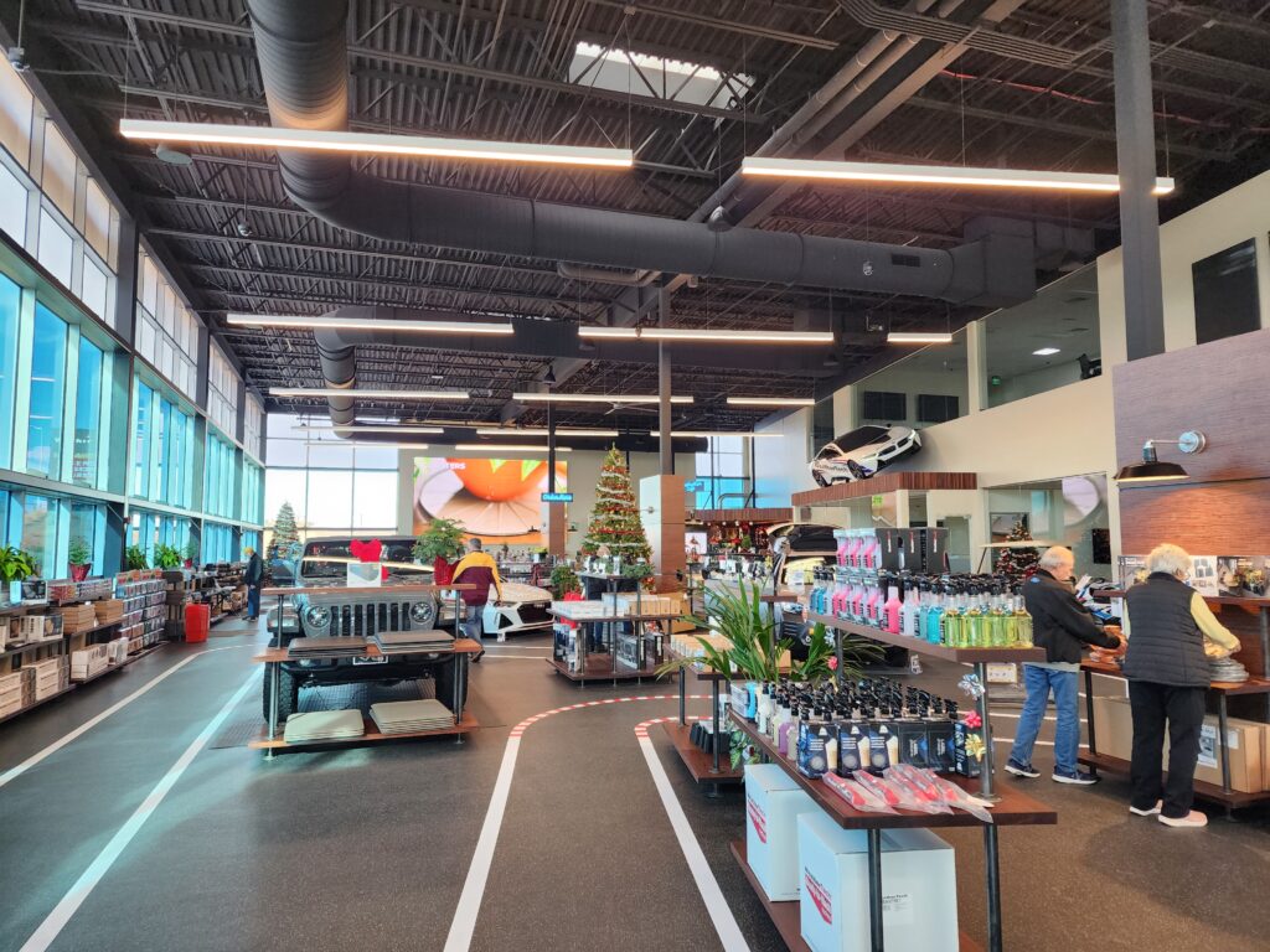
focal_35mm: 23
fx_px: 844
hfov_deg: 73.9
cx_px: 635
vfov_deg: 58.9
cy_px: 476
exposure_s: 1/120
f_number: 1.8
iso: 160
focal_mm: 6.4
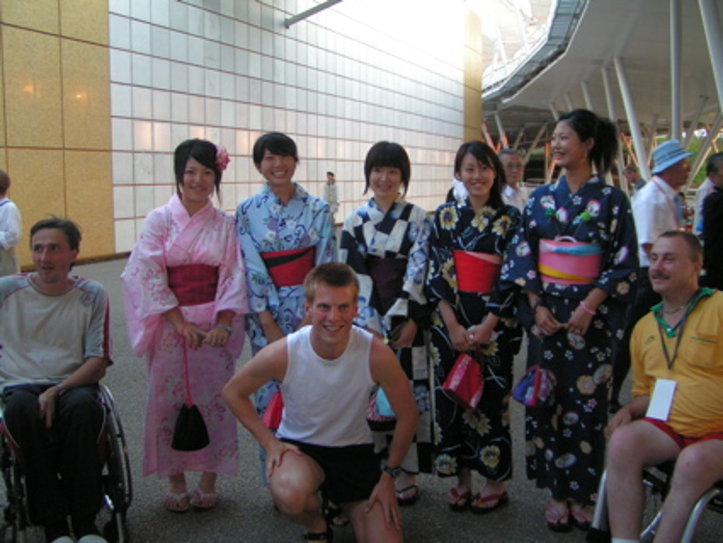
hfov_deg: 49.0
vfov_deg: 37.7
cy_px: 272
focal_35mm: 38
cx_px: 362
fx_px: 794
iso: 160
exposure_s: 1/40
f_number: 2.8
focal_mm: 5.8
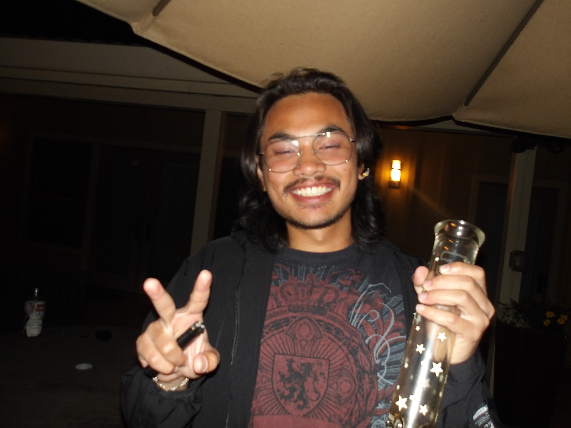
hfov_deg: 65.3
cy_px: 214
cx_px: 286
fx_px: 445
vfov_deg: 51.4
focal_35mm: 27
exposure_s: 1/60
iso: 200
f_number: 3
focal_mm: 4.9
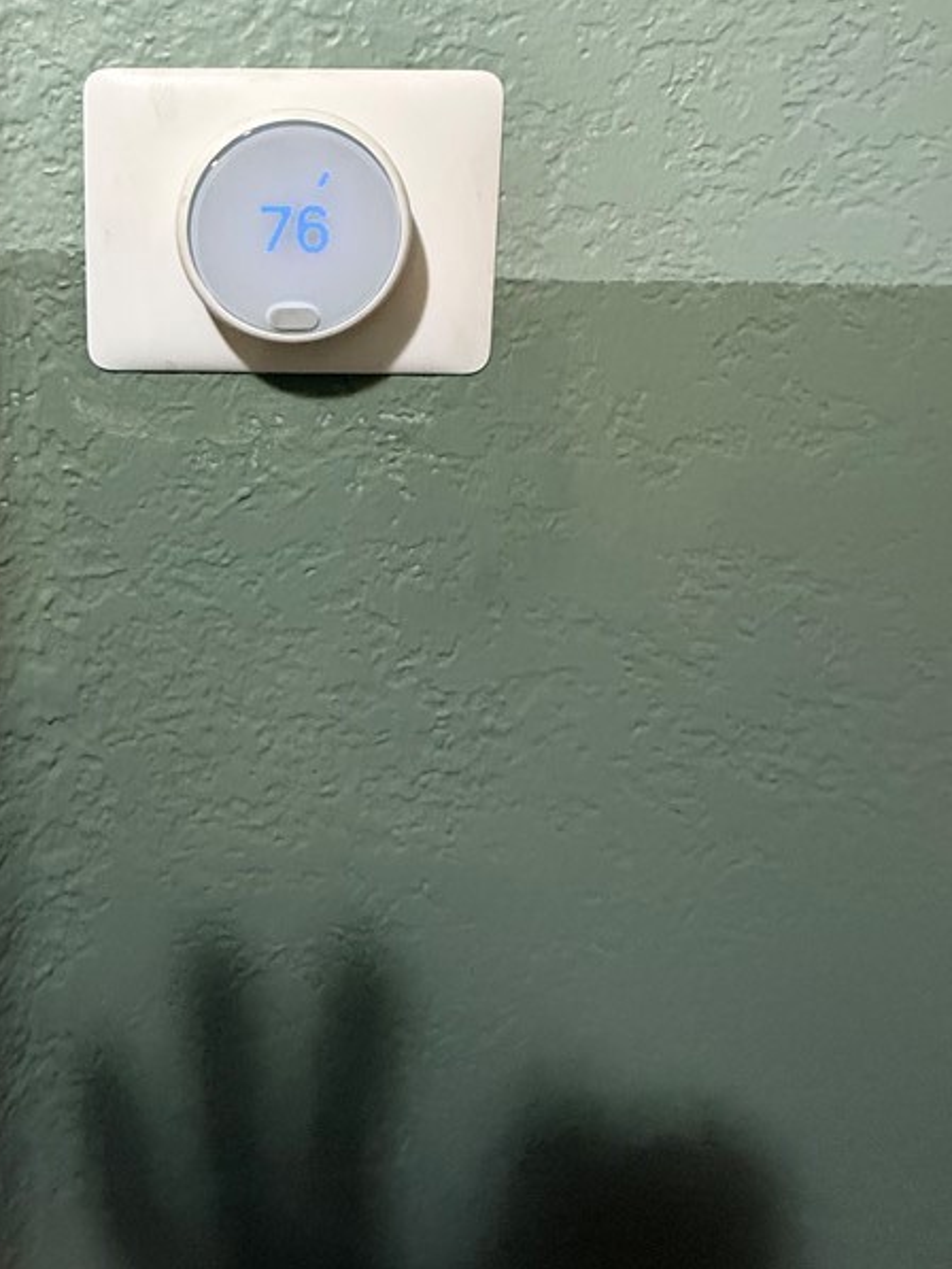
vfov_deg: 67.2
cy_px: 321
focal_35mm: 24
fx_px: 880
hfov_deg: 54.2
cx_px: 238
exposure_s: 1/60
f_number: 2.2
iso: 640
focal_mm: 2.22
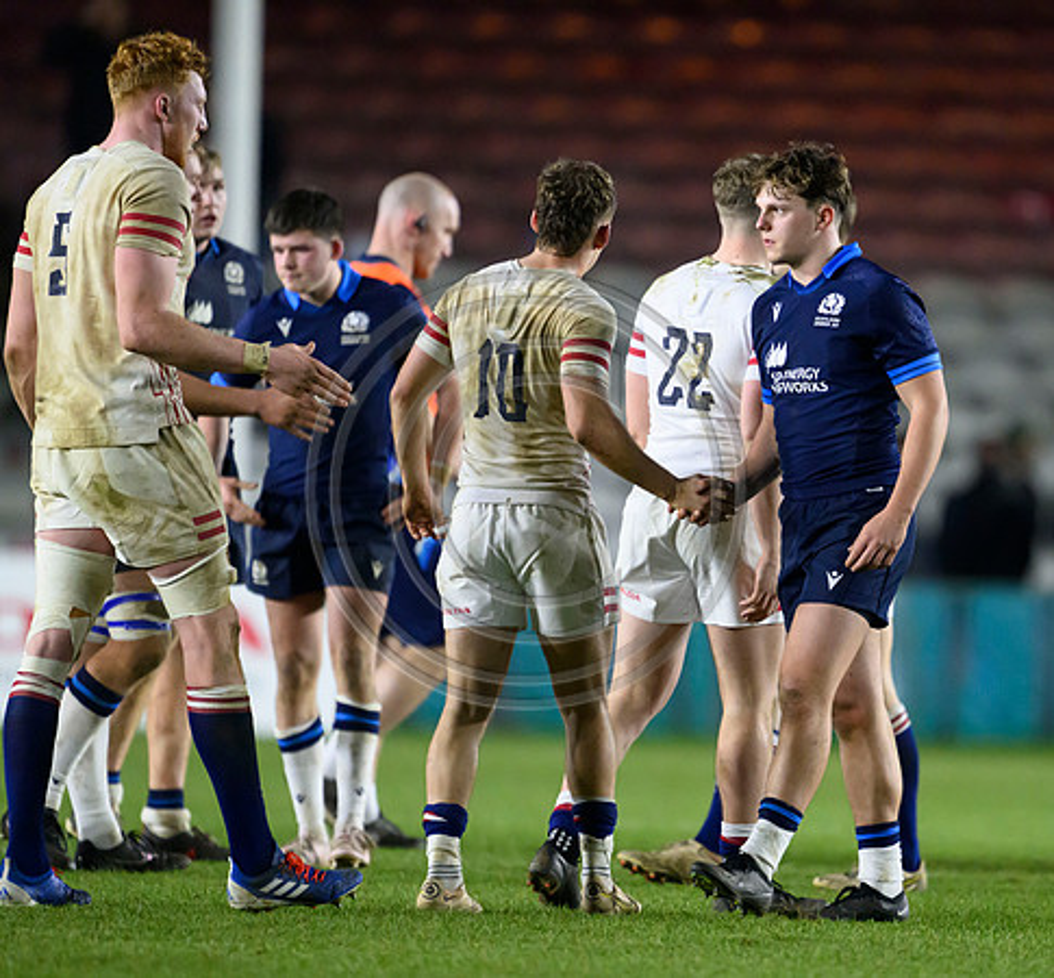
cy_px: 532
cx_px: 798
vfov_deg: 2.3
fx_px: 24829
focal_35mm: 747
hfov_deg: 2.4
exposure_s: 1/1000
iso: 8000
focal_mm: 560
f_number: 4
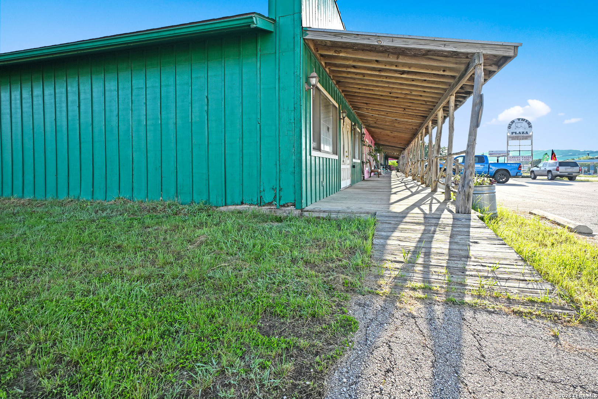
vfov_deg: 67.4
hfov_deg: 90.0
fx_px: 299
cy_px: 200
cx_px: 299
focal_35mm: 18
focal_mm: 12
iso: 64
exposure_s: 1/125
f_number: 5.6
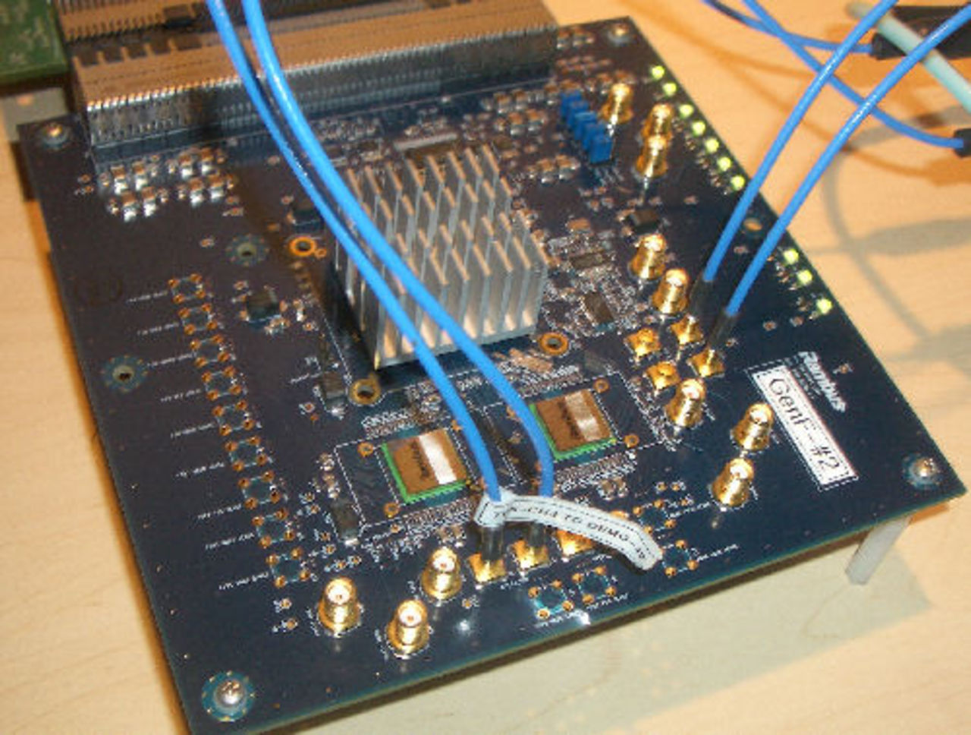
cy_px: 368
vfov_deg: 40.9
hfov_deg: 52.5
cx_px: 486
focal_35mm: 35
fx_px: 985
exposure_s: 1/60
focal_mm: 5.8
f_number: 2.6
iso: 100
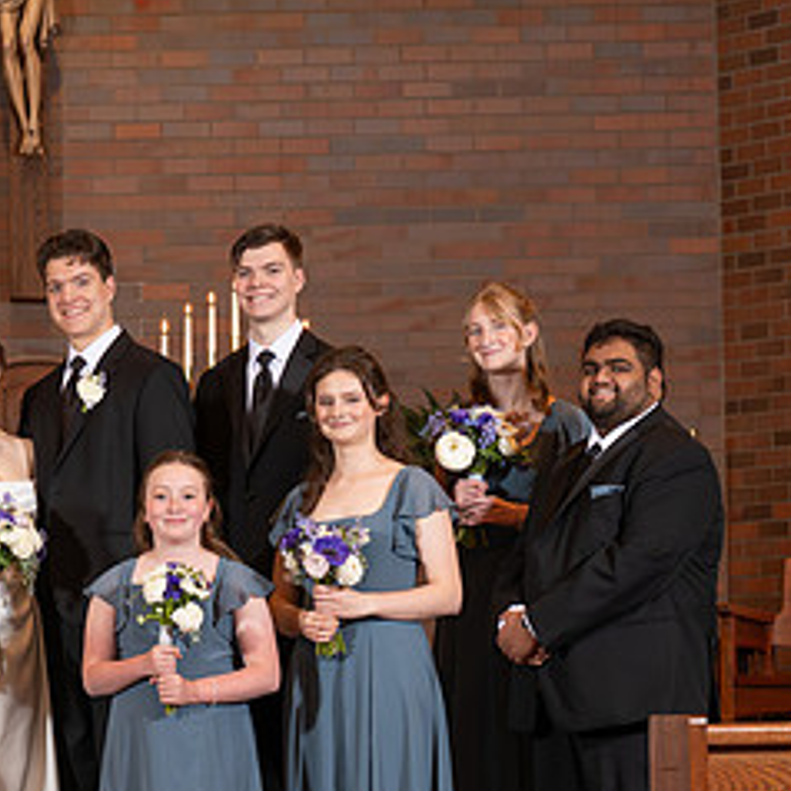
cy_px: 553
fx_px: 4292
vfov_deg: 10.5
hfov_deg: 10.4
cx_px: -10
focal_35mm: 166
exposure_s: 1/200
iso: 2500
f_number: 5.6
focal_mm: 80
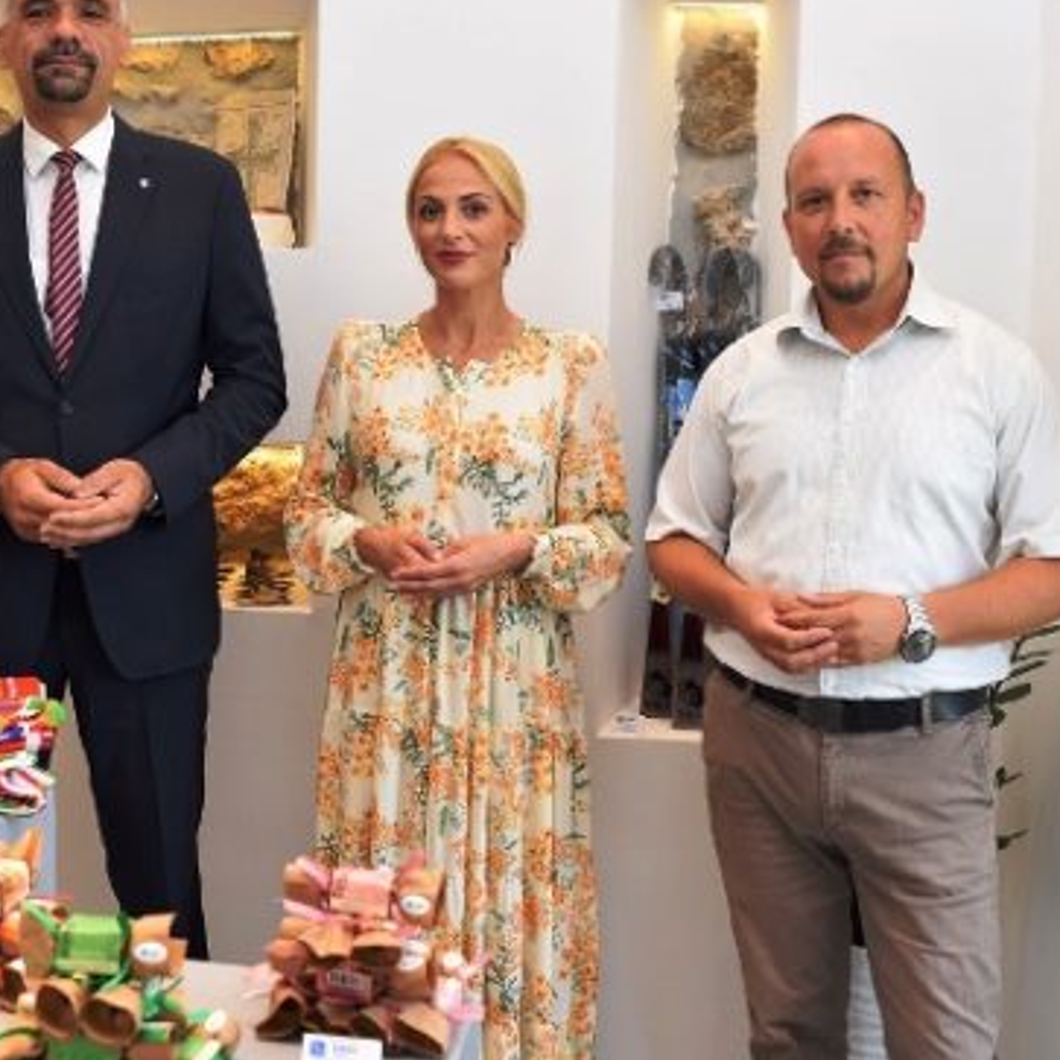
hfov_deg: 33.9
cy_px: 456
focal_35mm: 50
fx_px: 1725
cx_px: 358
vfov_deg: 34.1
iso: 400
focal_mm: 21
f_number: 5.6
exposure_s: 1/80
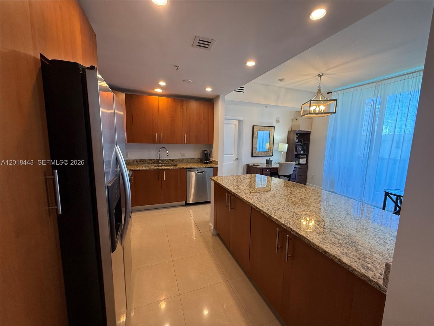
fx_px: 176
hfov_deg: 102.1
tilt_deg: -8.3
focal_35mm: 14
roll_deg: -1.2
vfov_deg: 85.7
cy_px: 163
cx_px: 217
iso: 250
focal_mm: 2.22
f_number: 2.2
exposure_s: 1/120
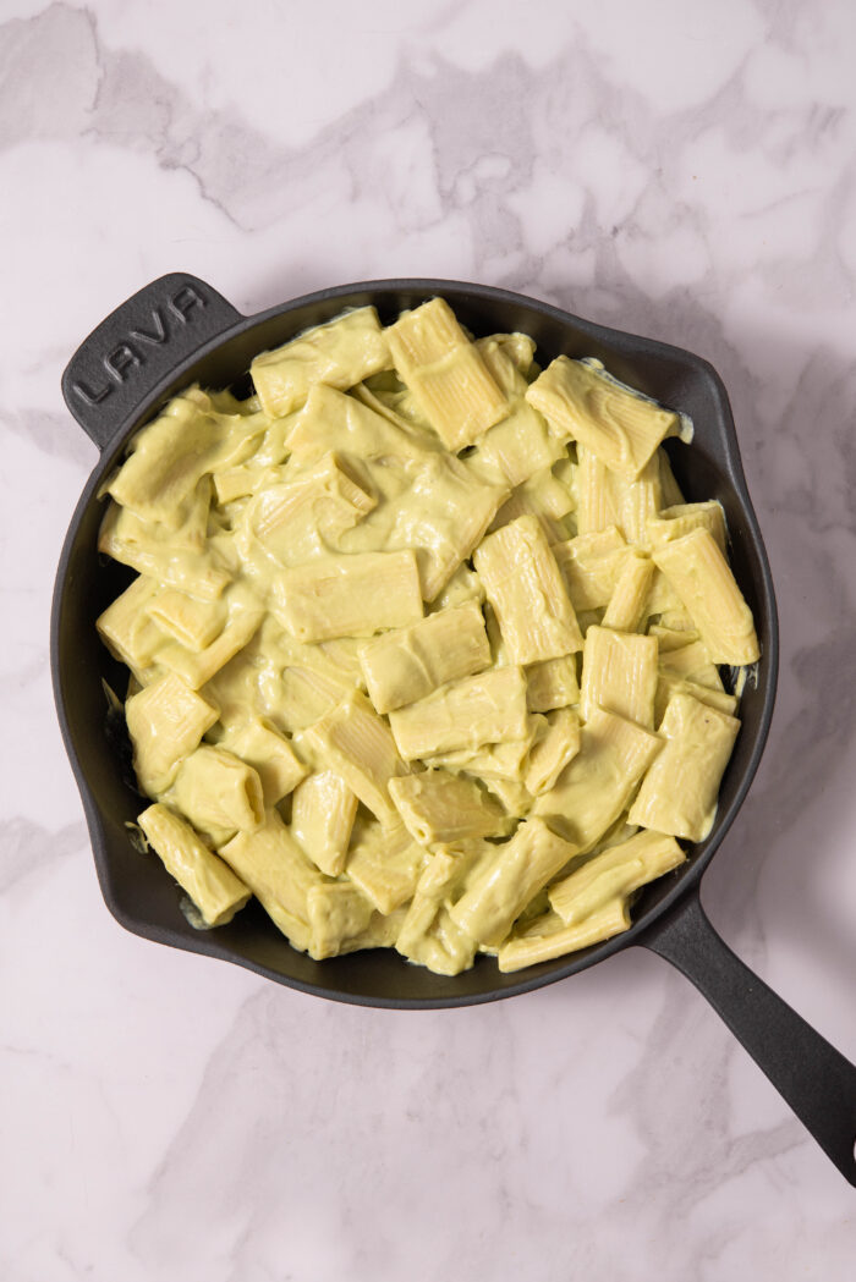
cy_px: 641
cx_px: 428
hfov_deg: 22.6
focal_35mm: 60
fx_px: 2138
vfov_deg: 33.4
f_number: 8
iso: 100
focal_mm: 60
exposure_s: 1/10
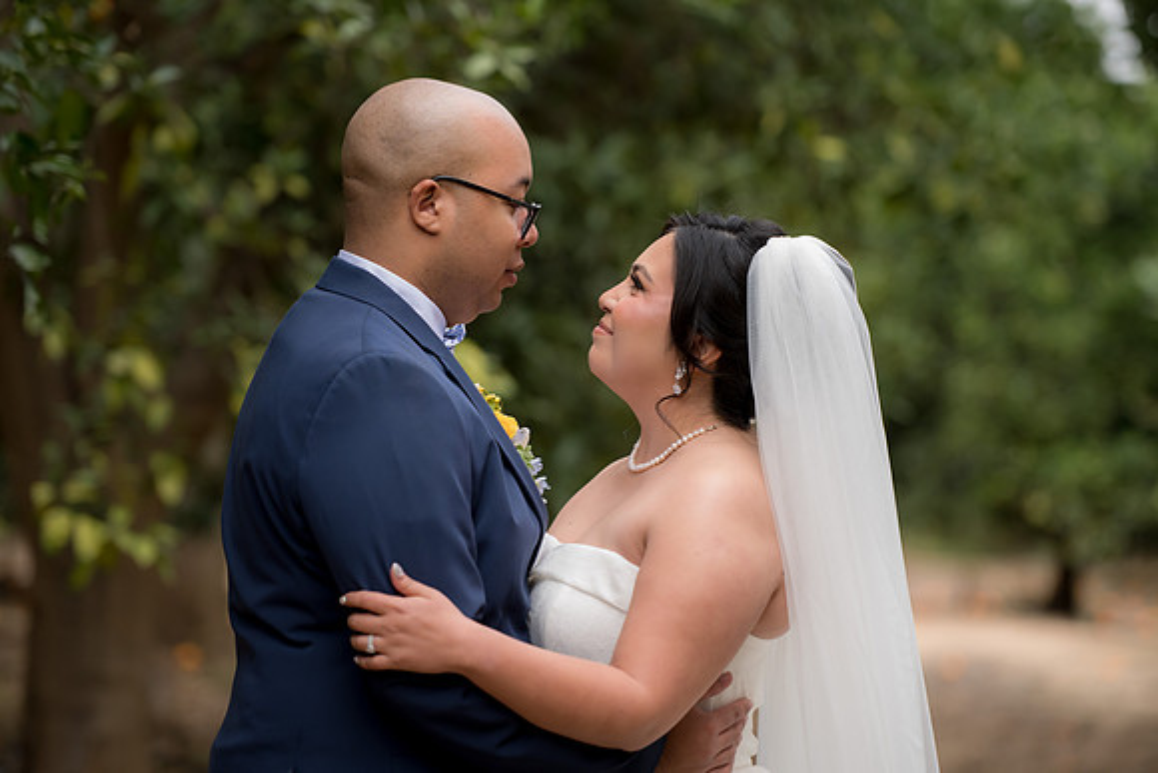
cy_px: 386
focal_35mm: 140
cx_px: 579
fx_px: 4504
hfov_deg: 14.7
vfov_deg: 9.8
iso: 640
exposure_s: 1/320
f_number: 2.8
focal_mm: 140
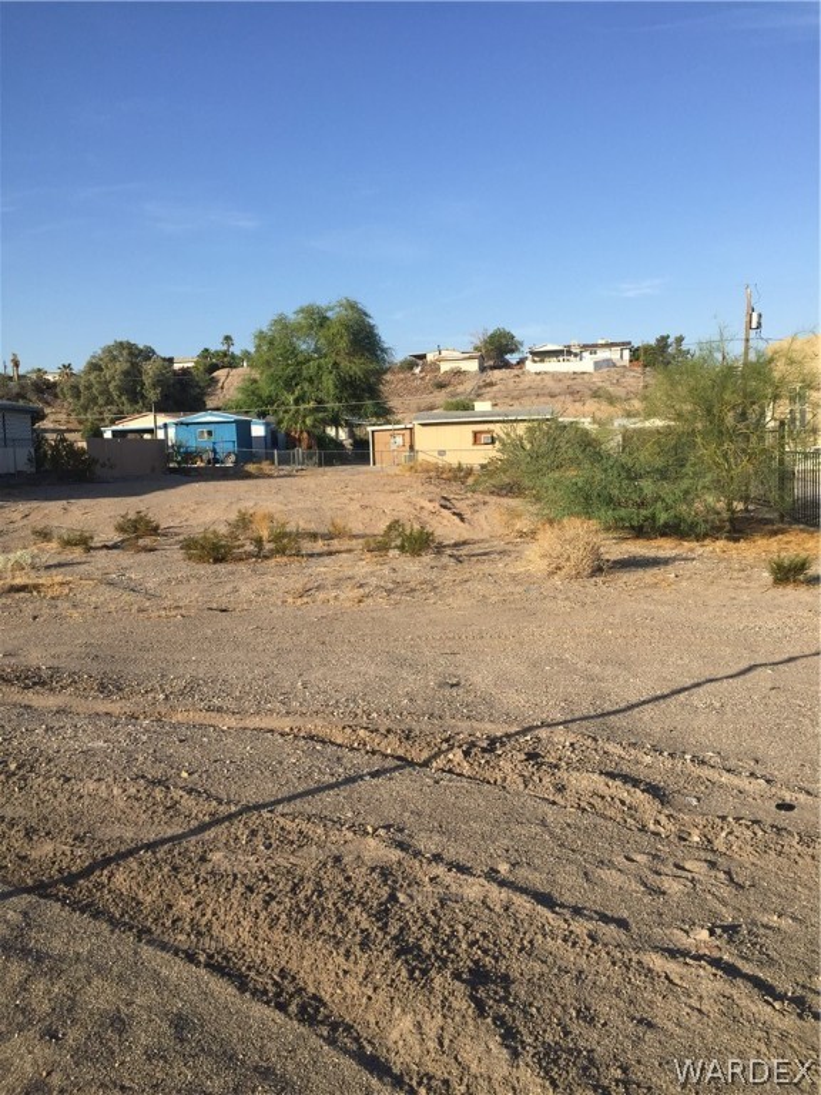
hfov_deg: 48.2
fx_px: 917
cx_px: 410
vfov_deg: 61.7
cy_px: 548
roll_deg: +0.5
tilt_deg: -6.5
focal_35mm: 29
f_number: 2.2
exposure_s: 1/1582
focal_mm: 4.15
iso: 32
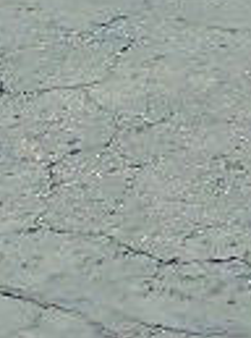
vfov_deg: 7.8
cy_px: -789
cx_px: 395
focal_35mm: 207
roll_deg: -0.8
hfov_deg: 7.0
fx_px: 2011
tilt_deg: +1.0
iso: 25
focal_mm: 4.25
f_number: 1.8
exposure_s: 1/2075
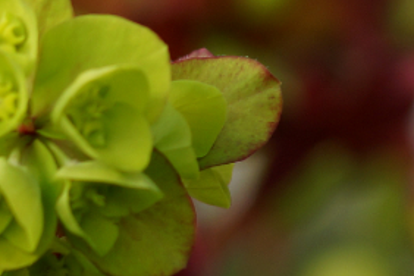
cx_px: 60
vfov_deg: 2.2
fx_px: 7336
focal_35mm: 638
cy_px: 499
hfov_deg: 3.2
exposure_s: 1/200
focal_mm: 100
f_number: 4.5
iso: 100
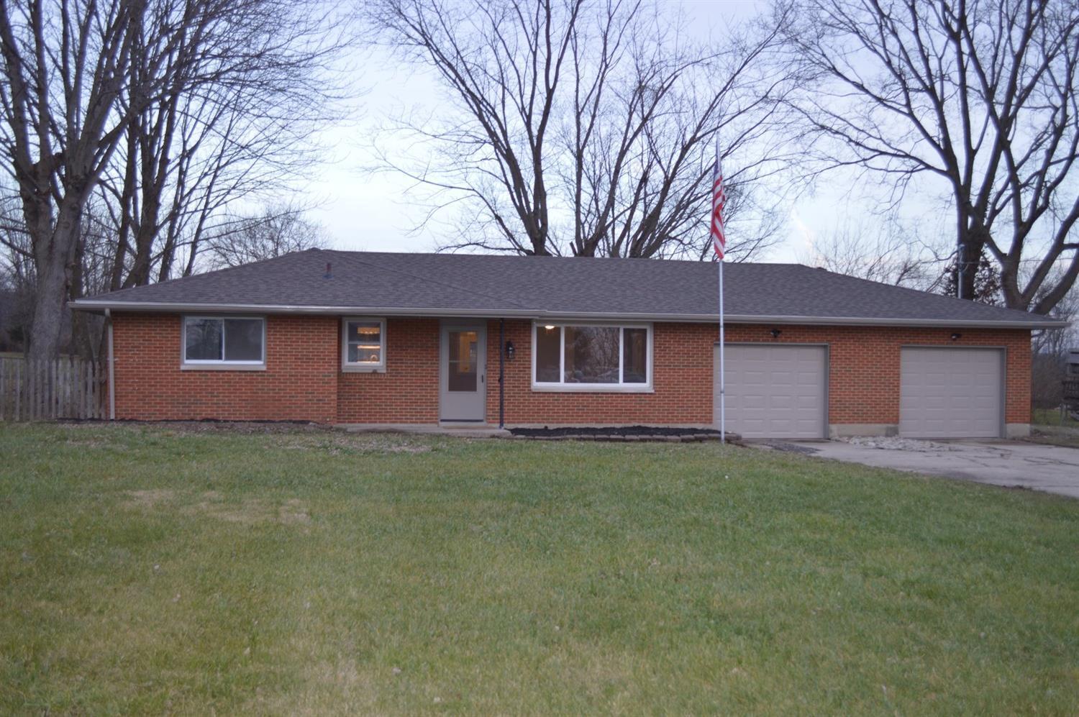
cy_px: 358
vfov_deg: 34.1
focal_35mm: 39
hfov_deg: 49.6
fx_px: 1168
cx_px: 540
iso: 200
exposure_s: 1/30
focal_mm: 26
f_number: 4.2
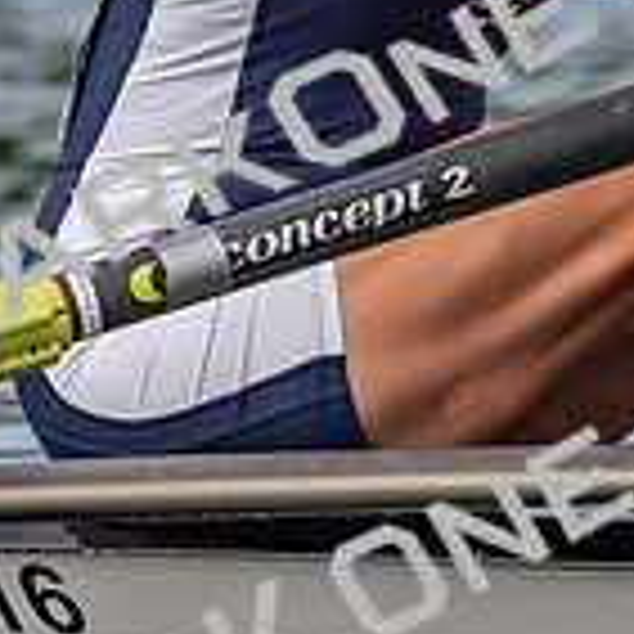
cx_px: 463
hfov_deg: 2.5
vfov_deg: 2.5
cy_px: -56
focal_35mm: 697
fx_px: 14443
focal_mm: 200
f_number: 5.6
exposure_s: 1/1600
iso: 320
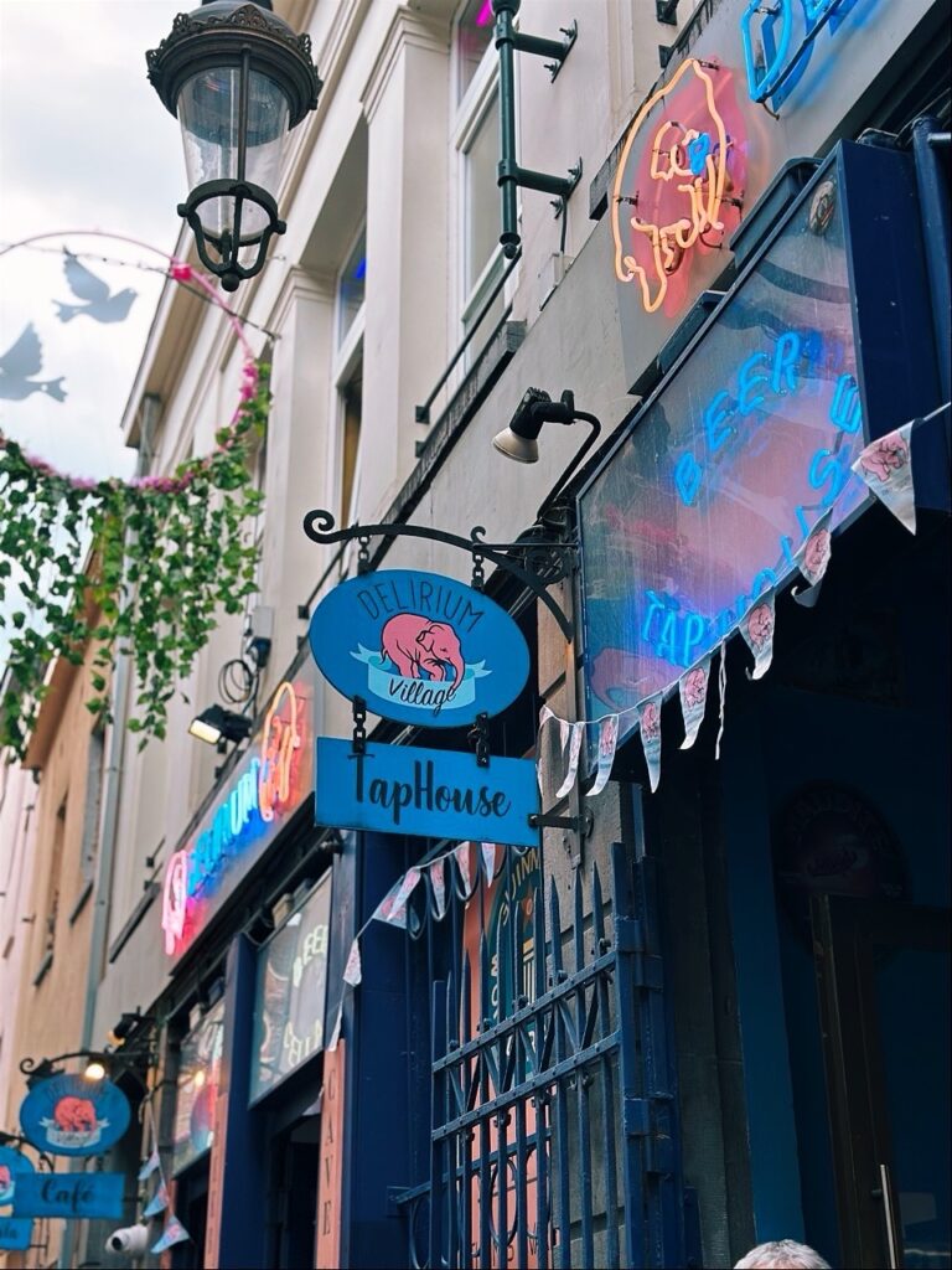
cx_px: 476
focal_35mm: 48
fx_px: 1760
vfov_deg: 39.7
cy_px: 635
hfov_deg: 30.3
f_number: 1.78
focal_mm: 6.86
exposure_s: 1/164
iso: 64
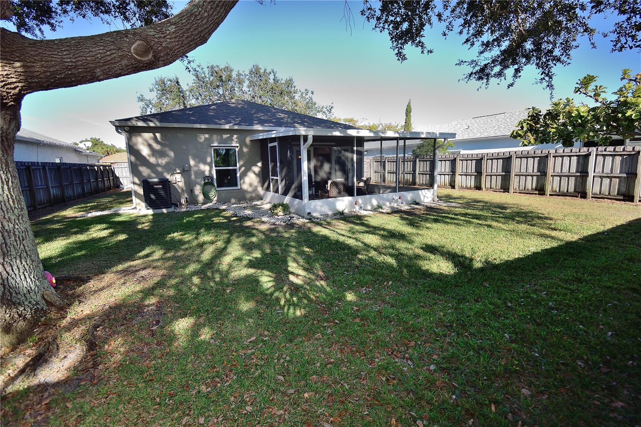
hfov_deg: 100.4
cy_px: 214
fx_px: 267
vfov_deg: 77.3
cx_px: 320
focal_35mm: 15
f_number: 4.5
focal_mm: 10
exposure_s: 1/200
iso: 200
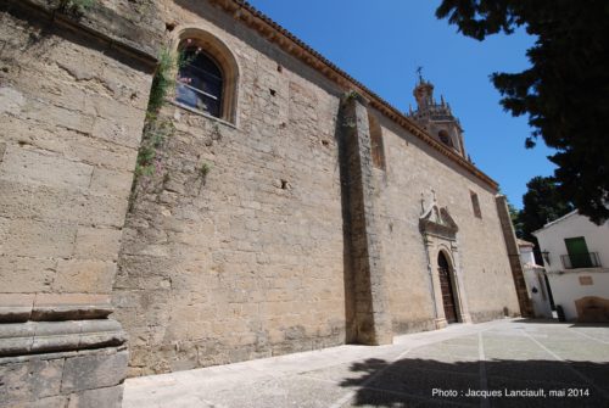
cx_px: 304
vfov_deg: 77.5
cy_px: 204
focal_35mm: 15
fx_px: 254
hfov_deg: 100.3
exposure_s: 1/200
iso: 100
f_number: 7.1
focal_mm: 10
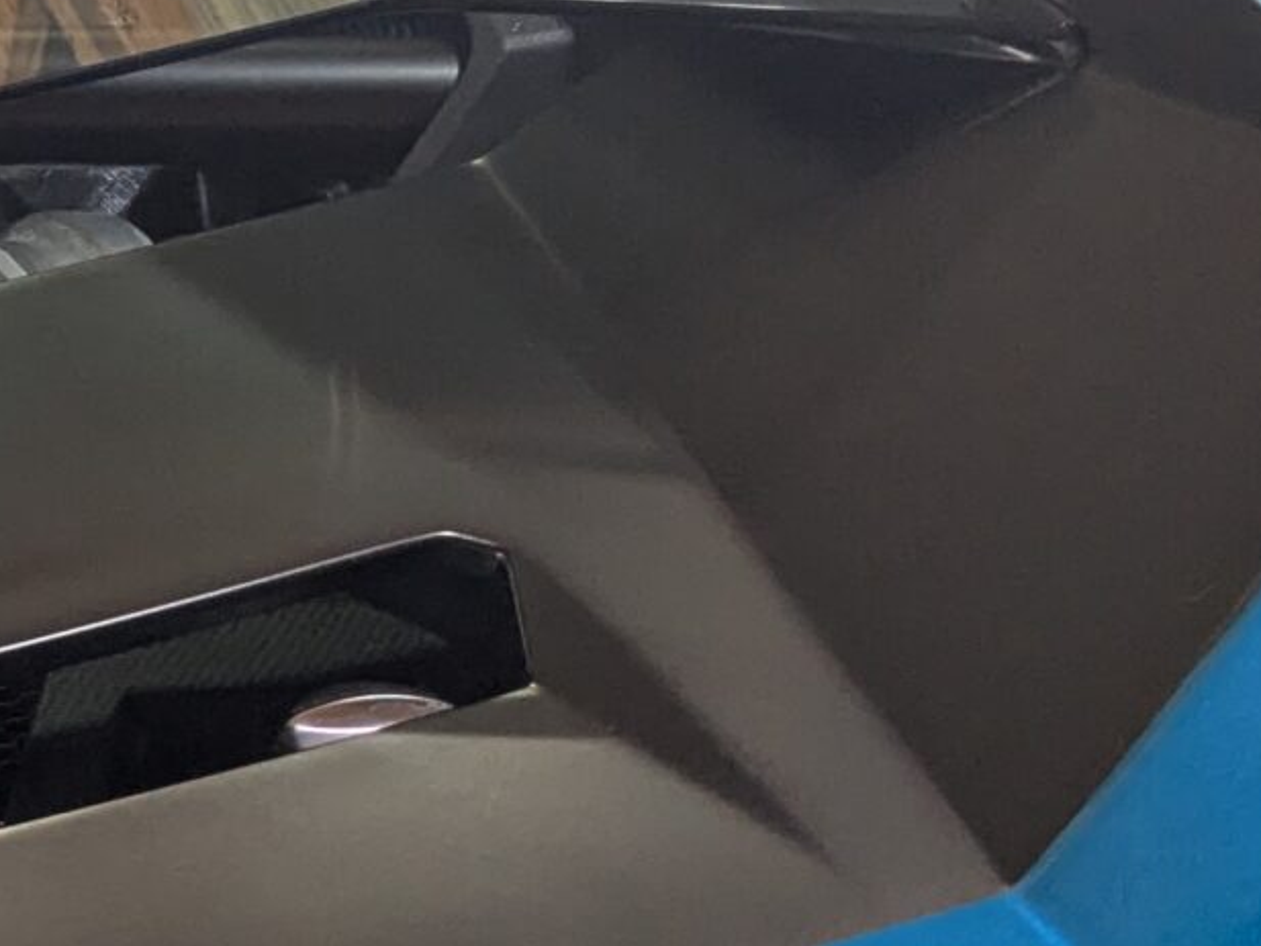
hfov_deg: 15.6
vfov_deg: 12.9
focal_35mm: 112
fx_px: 4081
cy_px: -131
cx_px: -834
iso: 166
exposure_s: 1/120
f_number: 1.73
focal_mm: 4.38
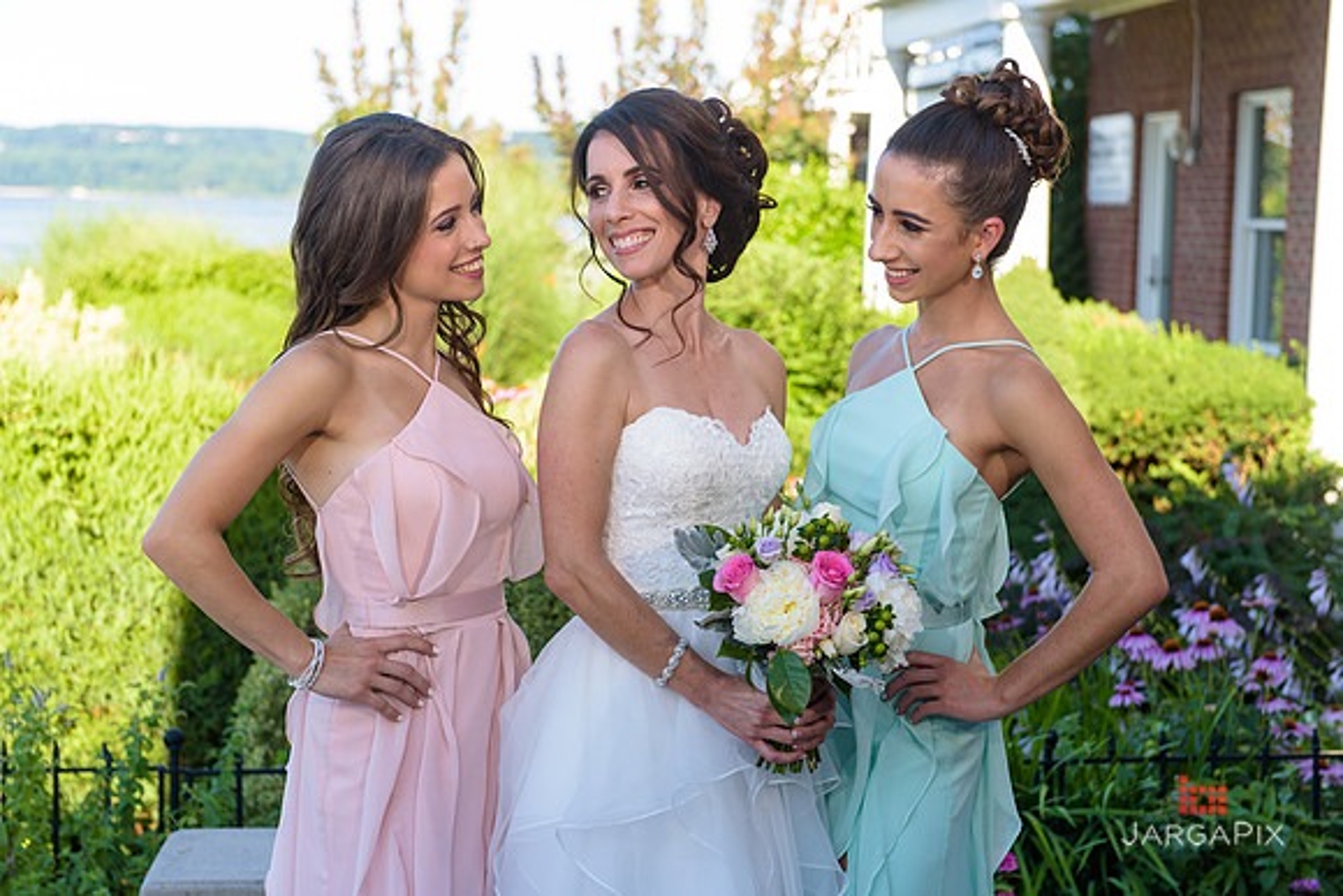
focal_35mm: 66
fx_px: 2463
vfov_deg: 20.6
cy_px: 448
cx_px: 672
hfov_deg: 30.5
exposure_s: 1/250
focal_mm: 66
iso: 200
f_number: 4
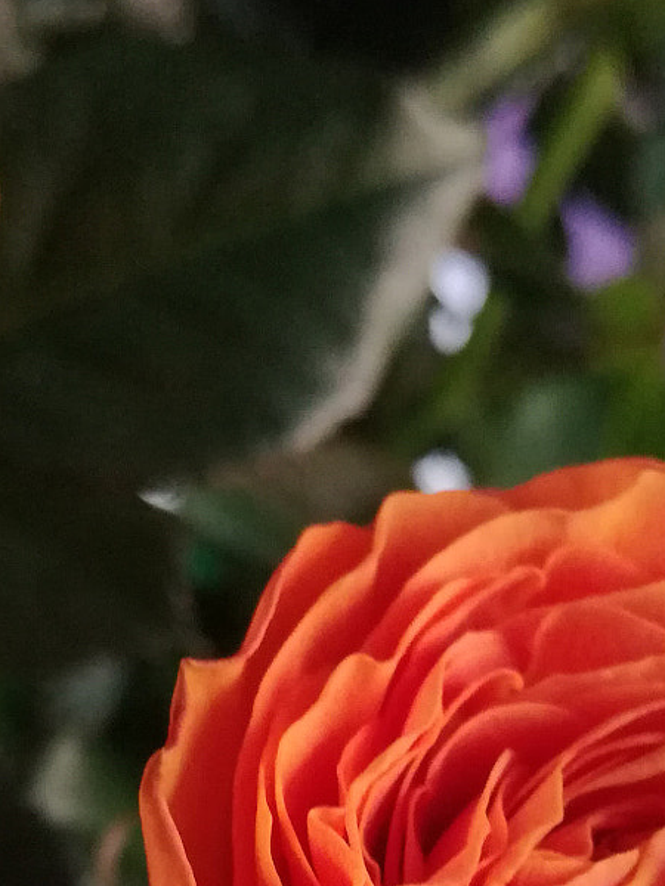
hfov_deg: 20.4
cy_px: 854
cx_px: 409
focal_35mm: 72
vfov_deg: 25.9
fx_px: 1844
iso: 320
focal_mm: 3.79
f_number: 2
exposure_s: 1/25
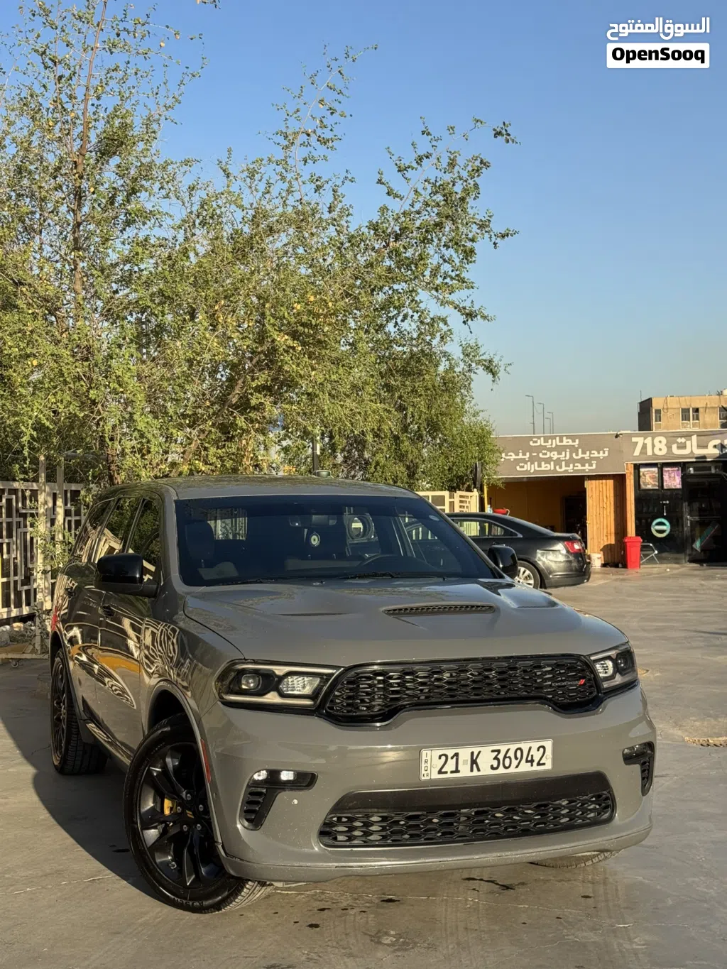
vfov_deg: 39.7
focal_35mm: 48
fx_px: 1344
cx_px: 364
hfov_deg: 30.3
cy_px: 484
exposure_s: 1/2611
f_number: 1.78
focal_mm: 6.76
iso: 64
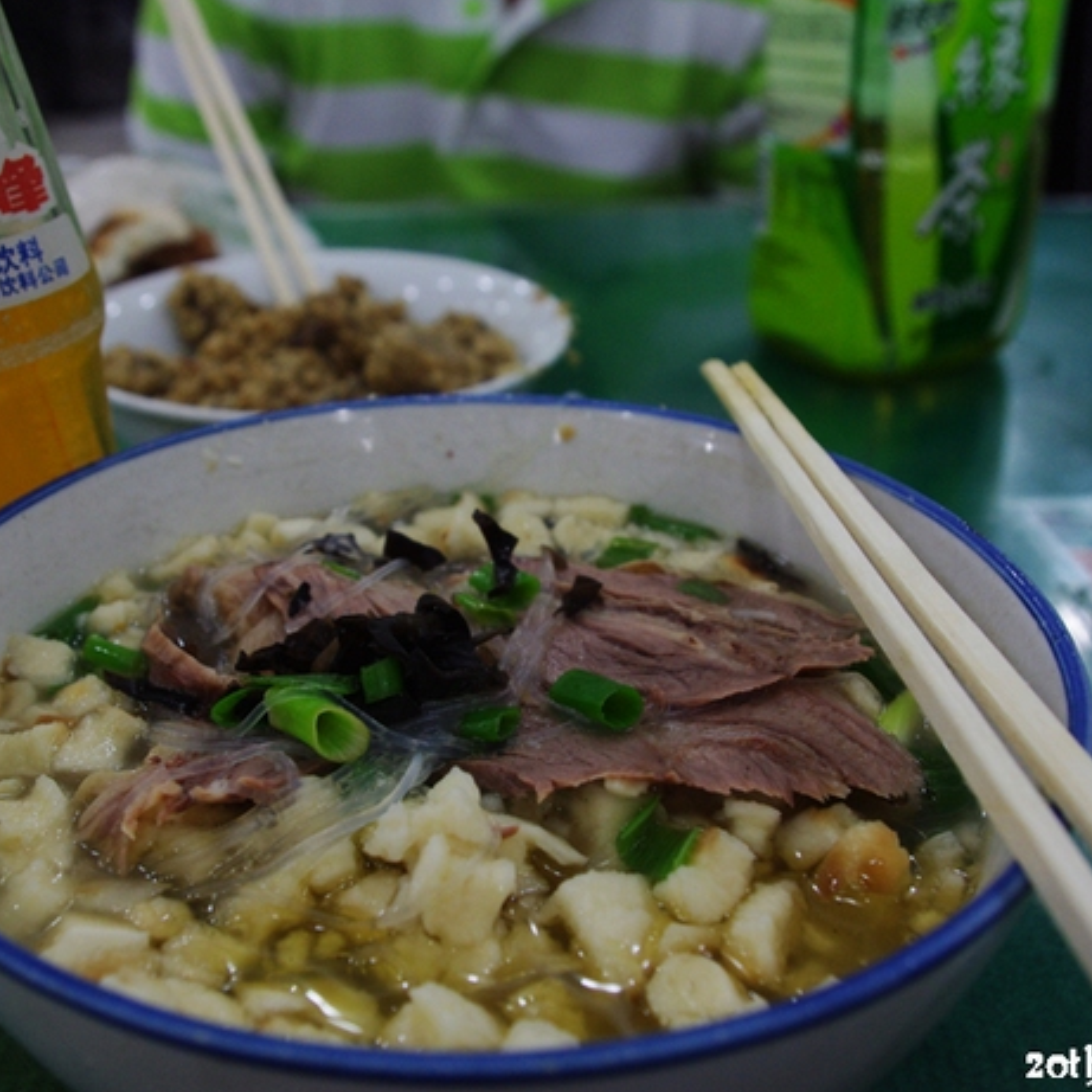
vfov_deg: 41.9
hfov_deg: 41.8
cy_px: 544
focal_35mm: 40
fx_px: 1428
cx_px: 469
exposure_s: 1/200
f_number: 5
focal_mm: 21.25
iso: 800
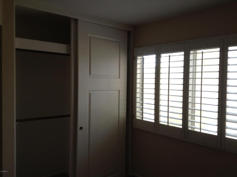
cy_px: 88
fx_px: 226
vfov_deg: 42.8
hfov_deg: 55.4
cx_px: 118
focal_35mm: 33
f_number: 2.4
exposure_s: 1/24
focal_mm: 3.3
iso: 40
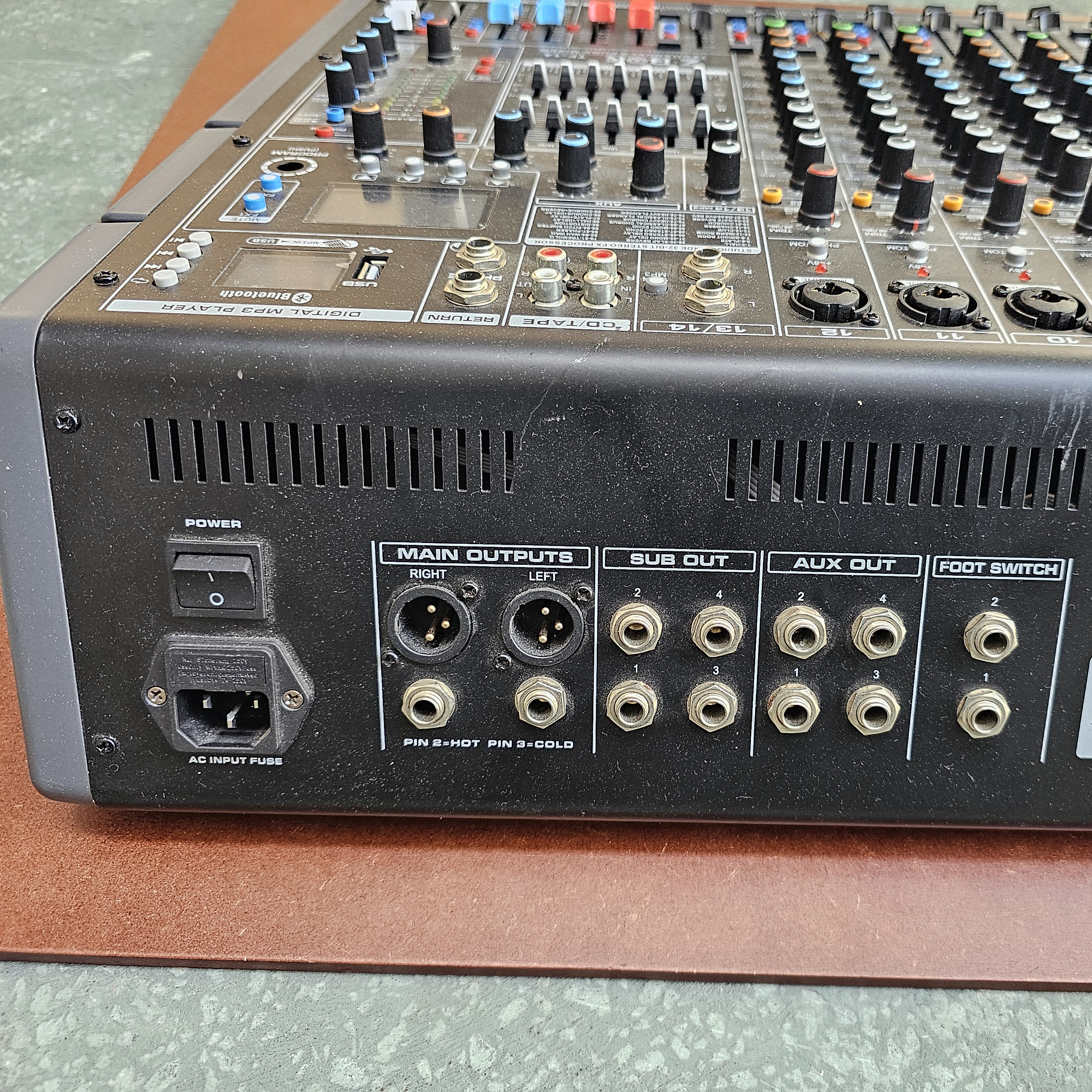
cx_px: 681
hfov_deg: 56.6
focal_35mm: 28
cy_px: 528
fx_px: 999
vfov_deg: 57.3
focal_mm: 6.3
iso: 320
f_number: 1.7
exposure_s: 1/100
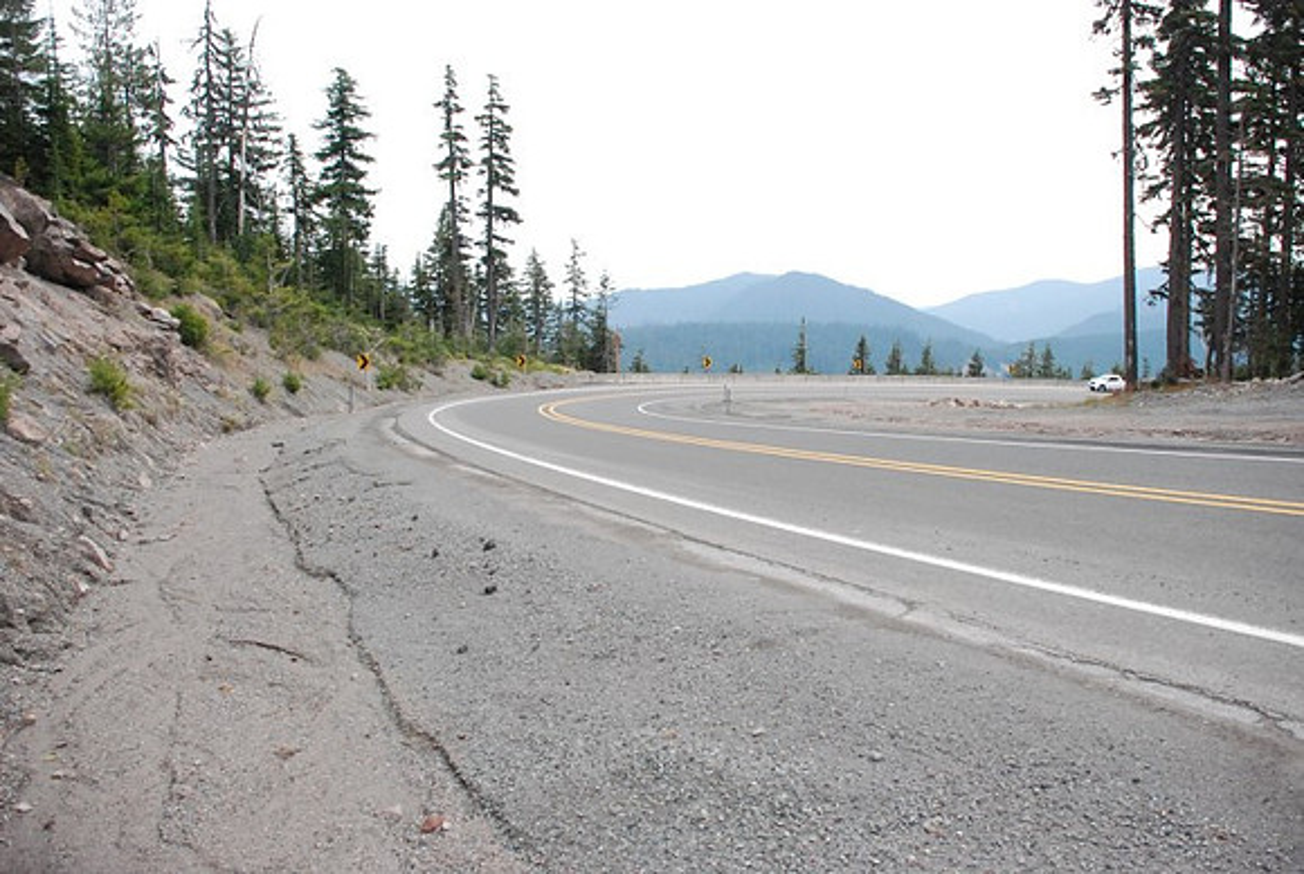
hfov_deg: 67.3
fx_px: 980
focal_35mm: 27
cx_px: 652
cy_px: 437
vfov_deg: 48.1
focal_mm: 18
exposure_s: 1/4000
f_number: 4
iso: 1600
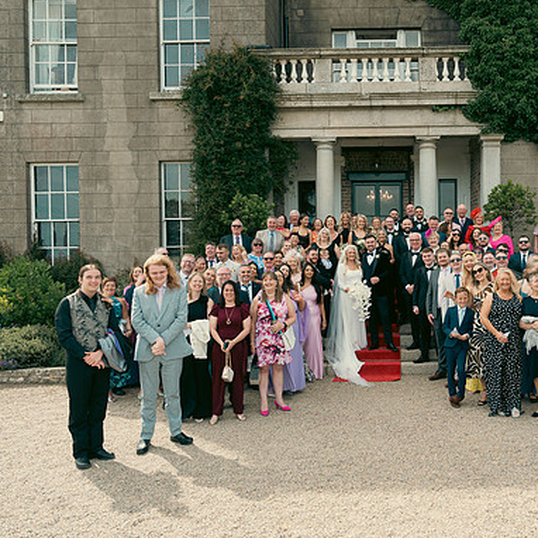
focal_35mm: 31
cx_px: 377
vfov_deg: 52.5
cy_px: 267
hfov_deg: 51.1
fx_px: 545
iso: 125
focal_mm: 24
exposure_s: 1/640
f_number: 3.5
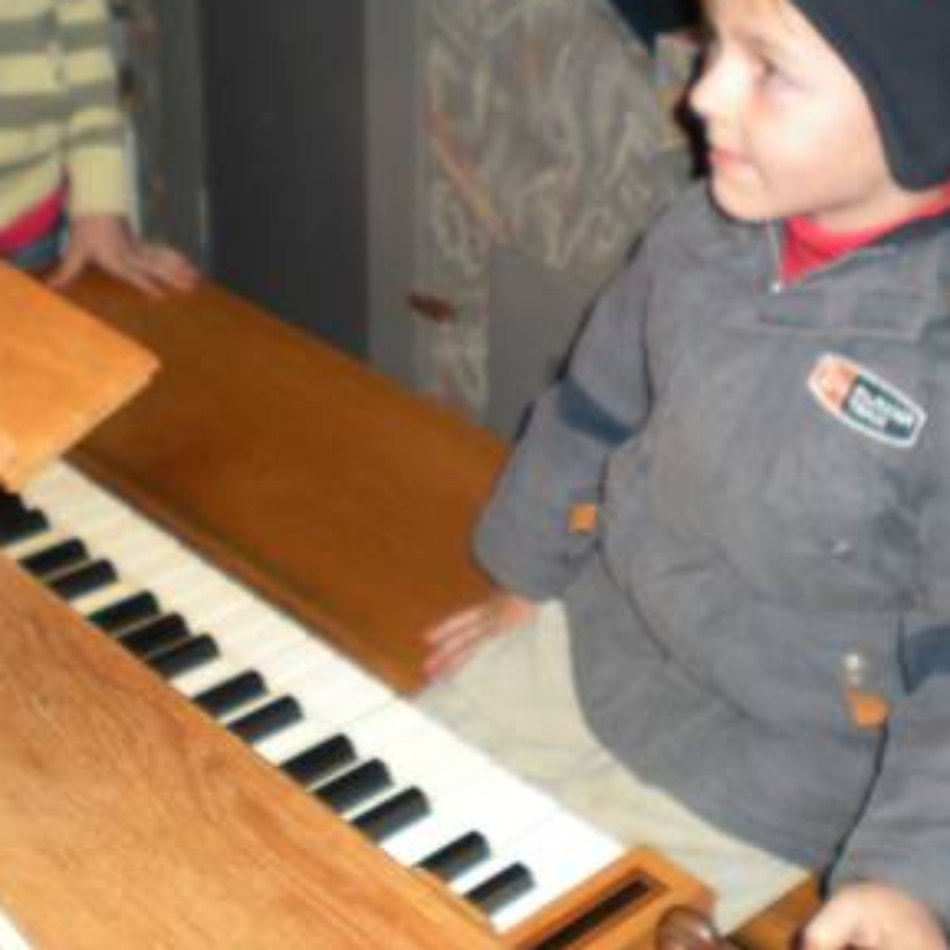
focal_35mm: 62
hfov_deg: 27.7
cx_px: 577
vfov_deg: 27.5
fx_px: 1925
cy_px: 296
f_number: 3.1
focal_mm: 6.3
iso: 104
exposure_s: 1/60
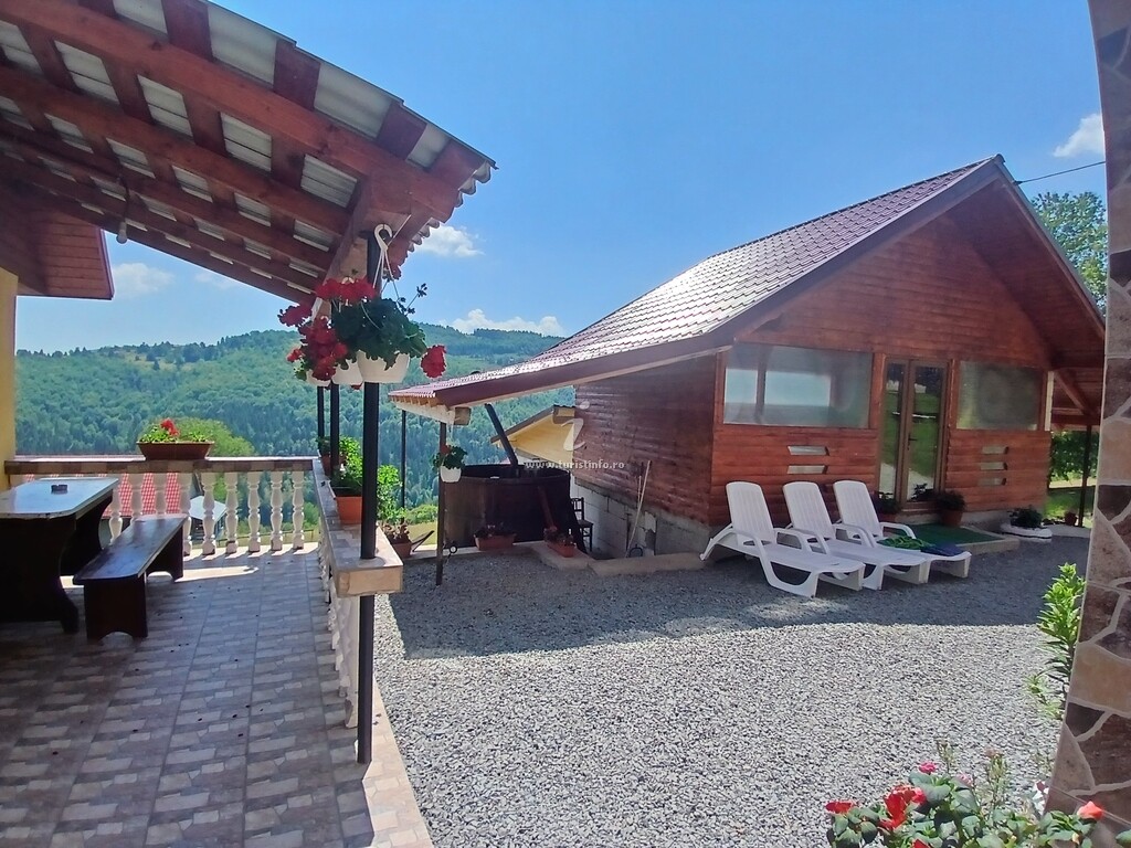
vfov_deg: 74.7
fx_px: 555
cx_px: 566
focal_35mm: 17
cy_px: 424
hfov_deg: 91.0
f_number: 2.2
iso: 50
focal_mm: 1.4
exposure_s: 1/1362
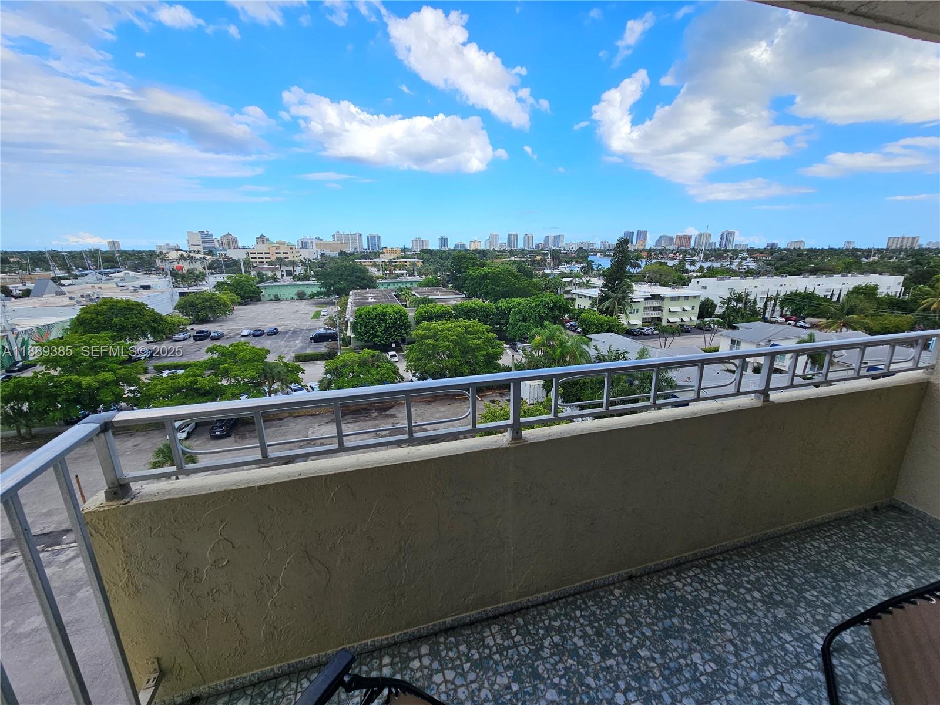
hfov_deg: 106.2
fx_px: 353
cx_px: 470
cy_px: 352
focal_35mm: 13
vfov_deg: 89.9
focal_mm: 2.2
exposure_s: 1/1102
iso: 50
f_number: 2.2
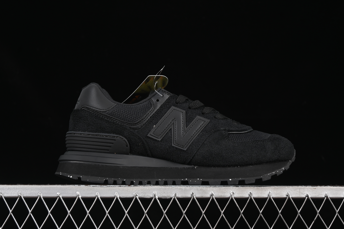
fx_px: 717
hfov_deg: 27.0
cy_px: 114
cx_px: 172
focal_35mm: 75
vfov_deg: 18.2
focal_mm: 50
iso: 160
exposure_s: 1/60
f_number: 6.3
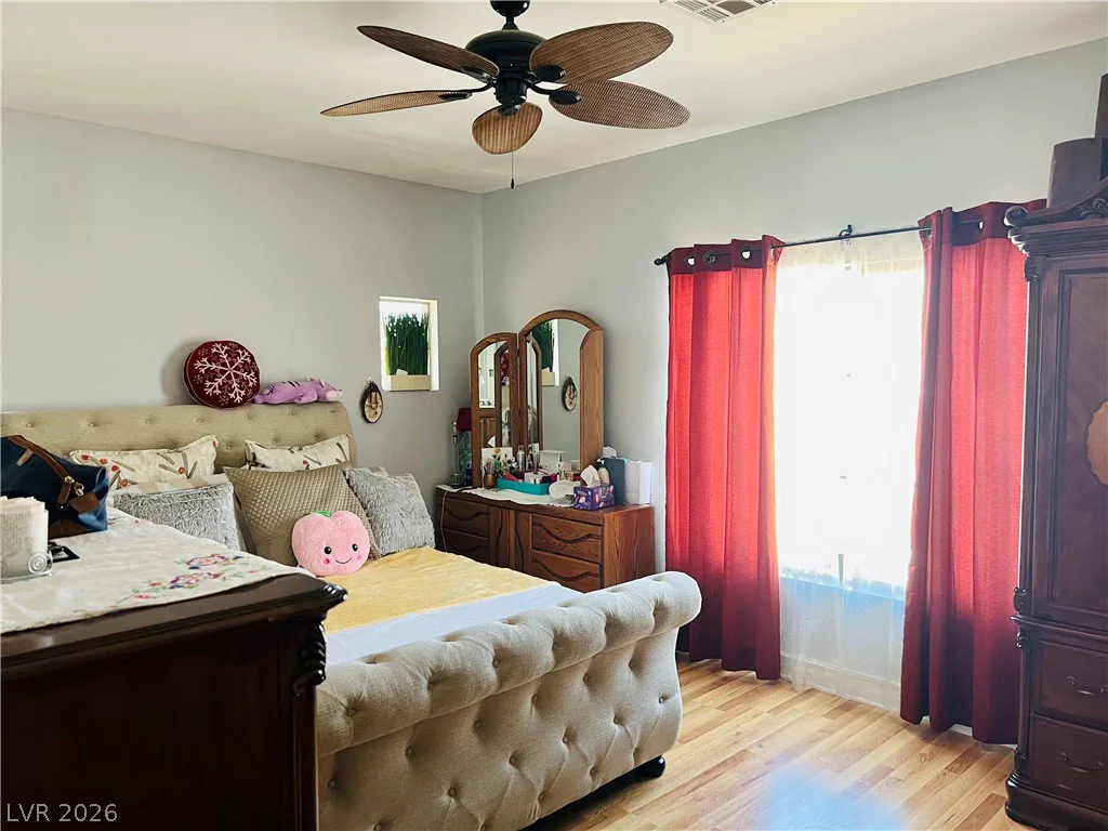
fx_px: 832
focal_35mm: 26
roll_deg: +0.6
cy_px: 416
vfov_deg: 53.1
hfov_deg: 67.3
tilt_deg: -3.7
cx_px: 554
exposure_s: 1/60
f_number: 1.5
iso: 250
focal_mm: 5.7
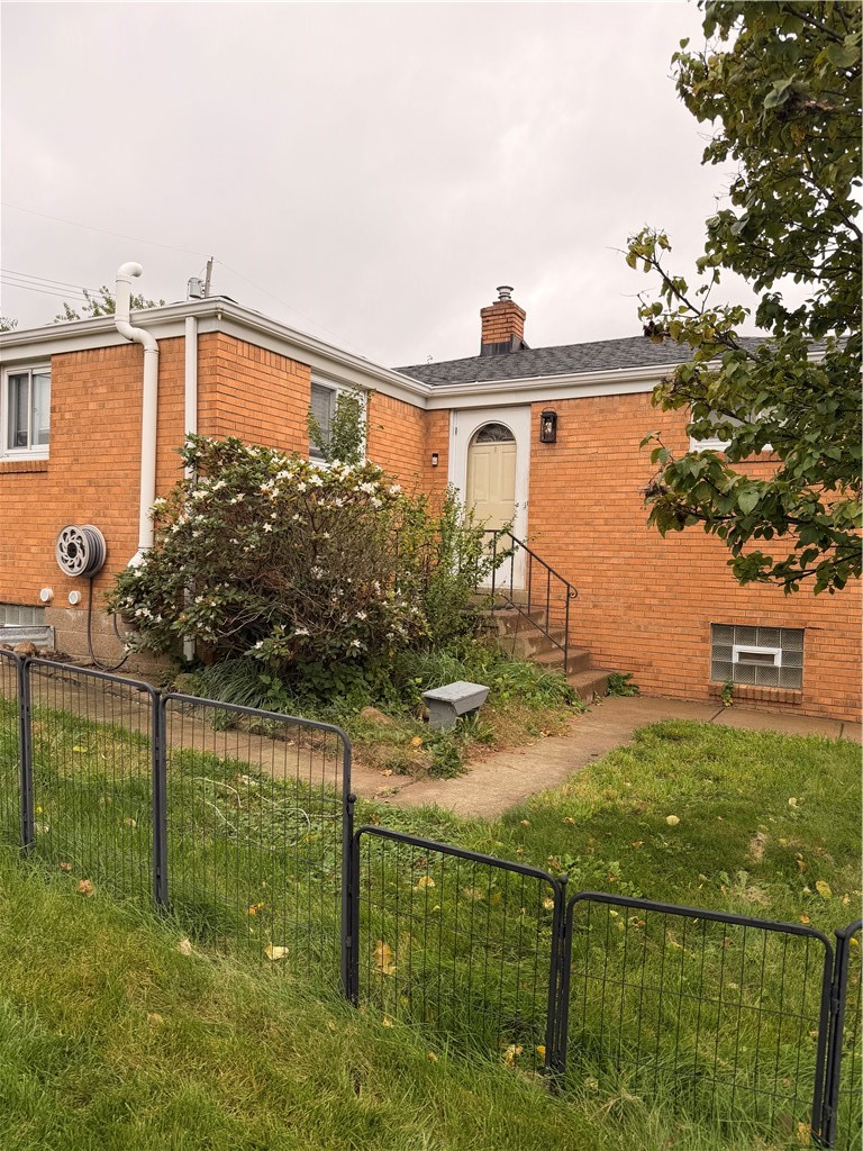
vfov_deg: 71.6
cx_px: 432
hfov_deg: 56.8
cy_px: 576
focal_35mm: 24
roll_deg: -0.8
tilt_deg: -2.3
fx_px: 798
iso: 80
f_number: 1.78
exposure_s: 1/909
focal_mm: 6.76
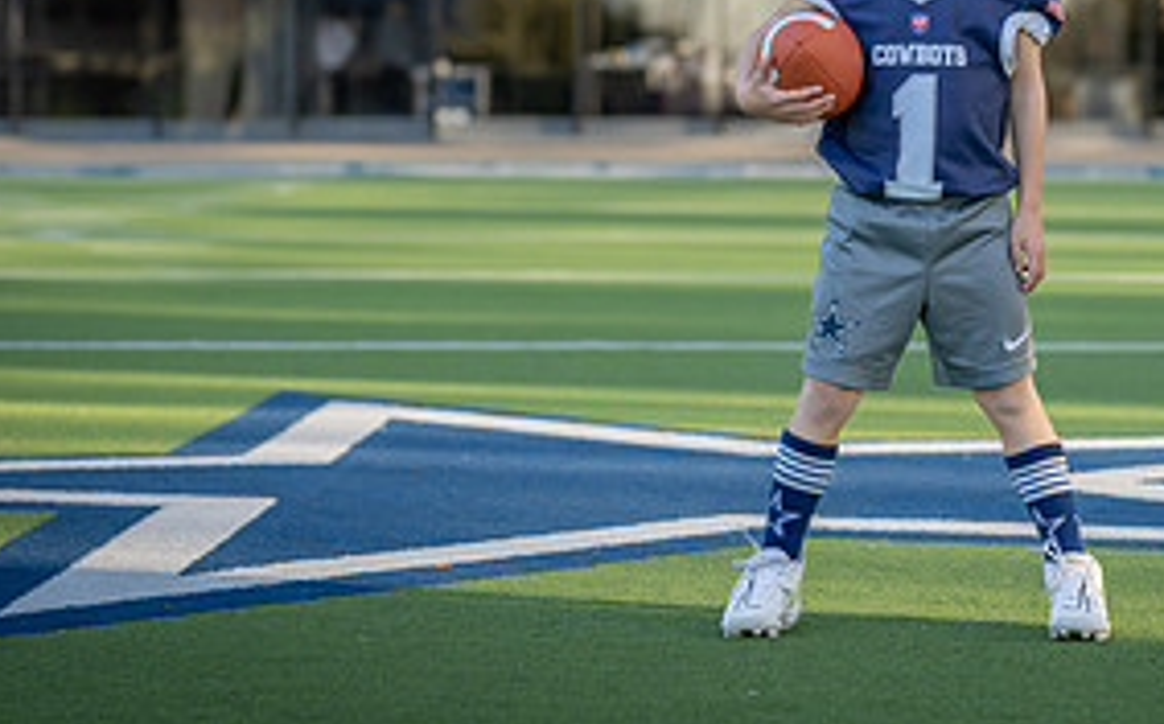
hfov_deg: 14.0
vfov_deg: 8.7
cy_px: 82
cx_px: 932
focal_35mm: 149
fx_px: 4720
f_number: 2.8
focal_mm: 70
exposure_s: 1/400
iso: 100
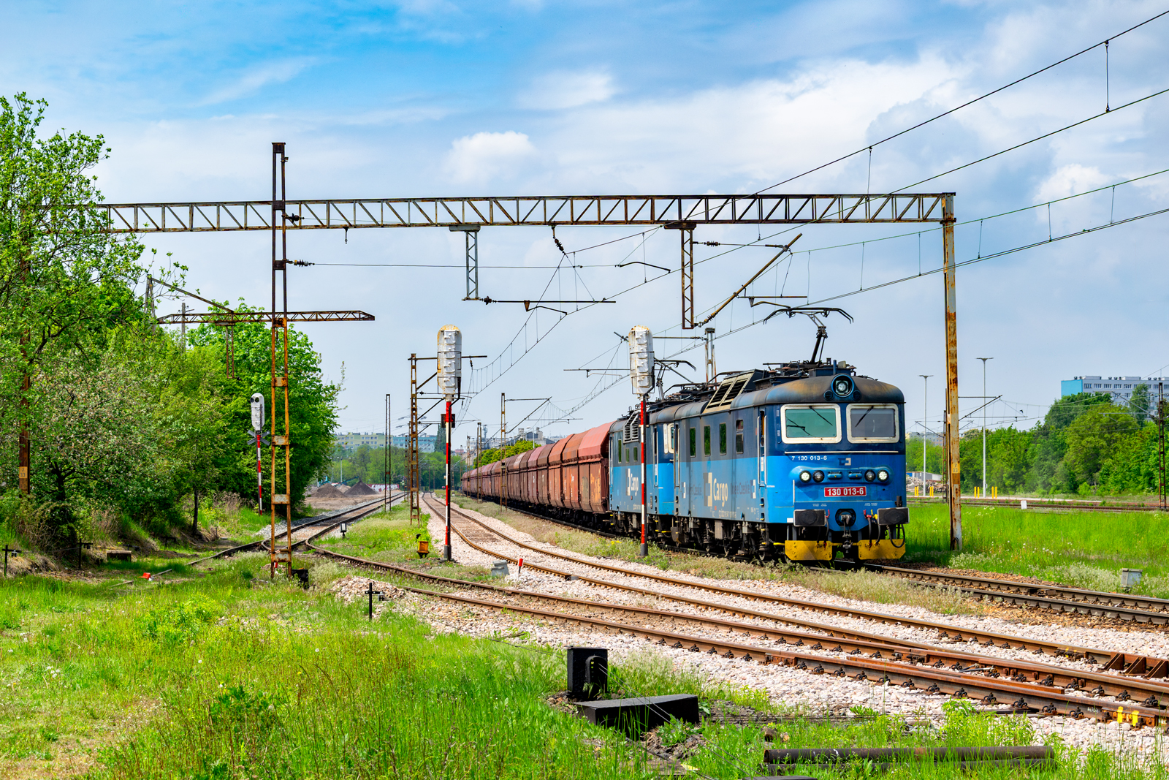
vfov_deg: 18.2
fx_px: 2435
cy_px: 390
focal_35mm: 75
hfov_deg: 27.0
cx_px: 584
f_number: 9
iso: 100
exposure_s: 1/320
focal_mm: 50
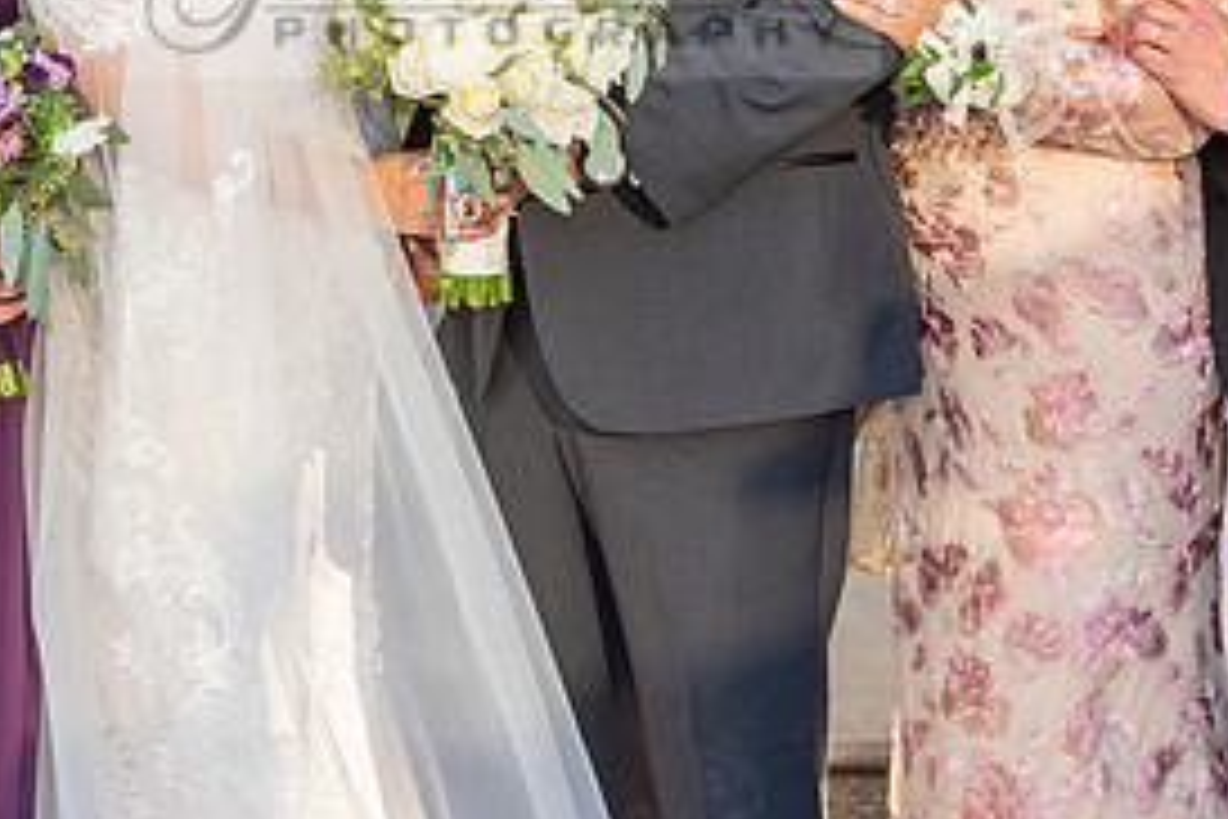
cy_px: -71
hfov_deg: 20.3
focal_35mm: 100
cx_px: 410
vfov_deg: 13.4
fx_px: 3411
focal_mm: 44
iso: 200
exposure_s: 1/160
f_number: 4.5
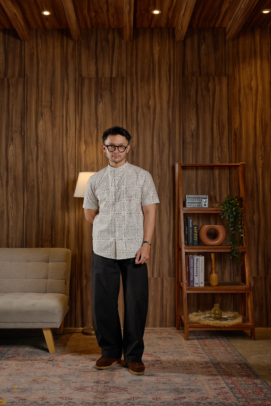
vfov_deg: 47.4
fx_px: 463
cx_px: 117
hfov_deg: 32.6
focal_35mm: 41
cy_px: 209
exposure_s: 1/160
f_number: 4
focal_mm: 36
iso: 250
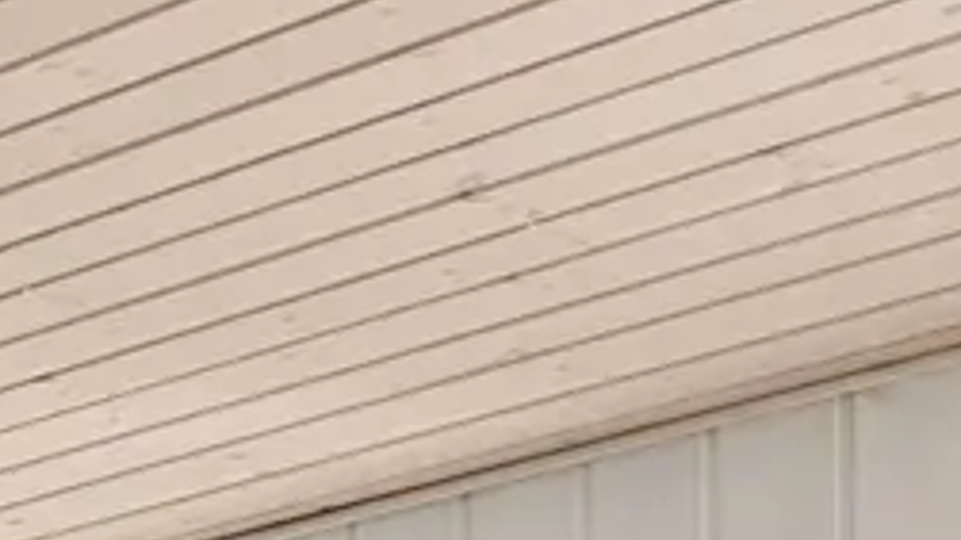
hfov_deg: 10.4
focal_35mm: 144
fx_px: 3668
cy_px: 1681
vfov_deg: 7.3
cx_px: -1960
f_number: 8
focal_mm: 18
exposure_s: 1/40
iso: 800
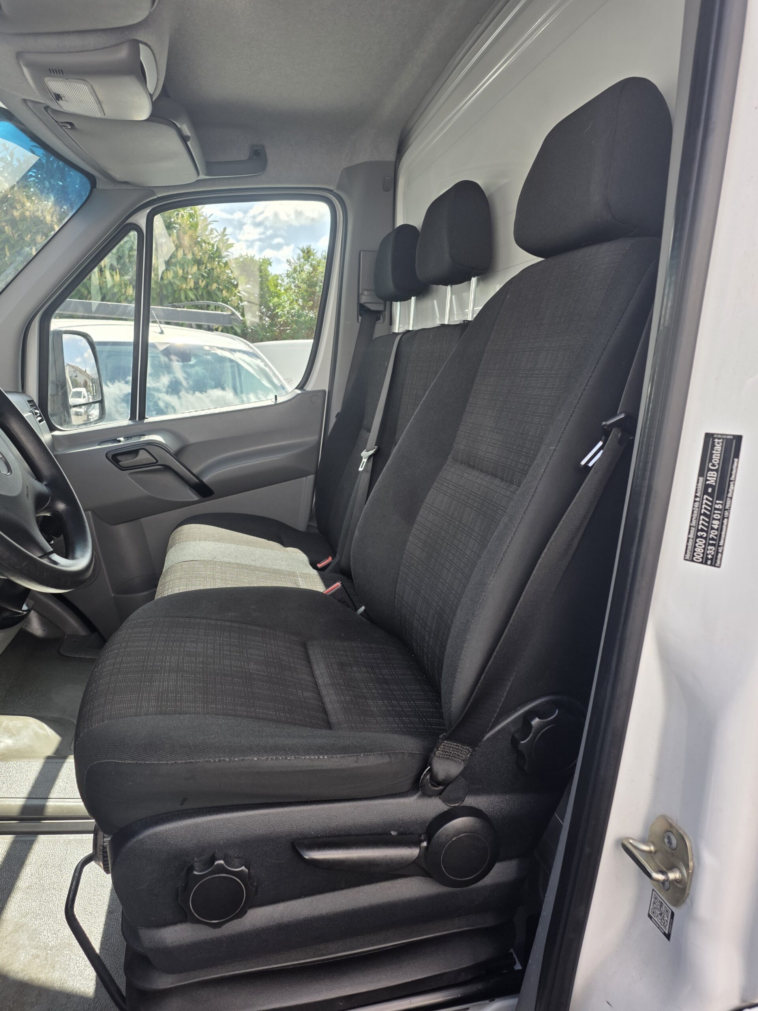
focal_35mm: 23
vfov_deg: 73.9
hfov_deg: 58.9
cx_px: 379
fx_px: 672
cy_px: 506
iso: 80
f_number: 1.7
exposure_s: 1/1765
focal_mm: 6.25
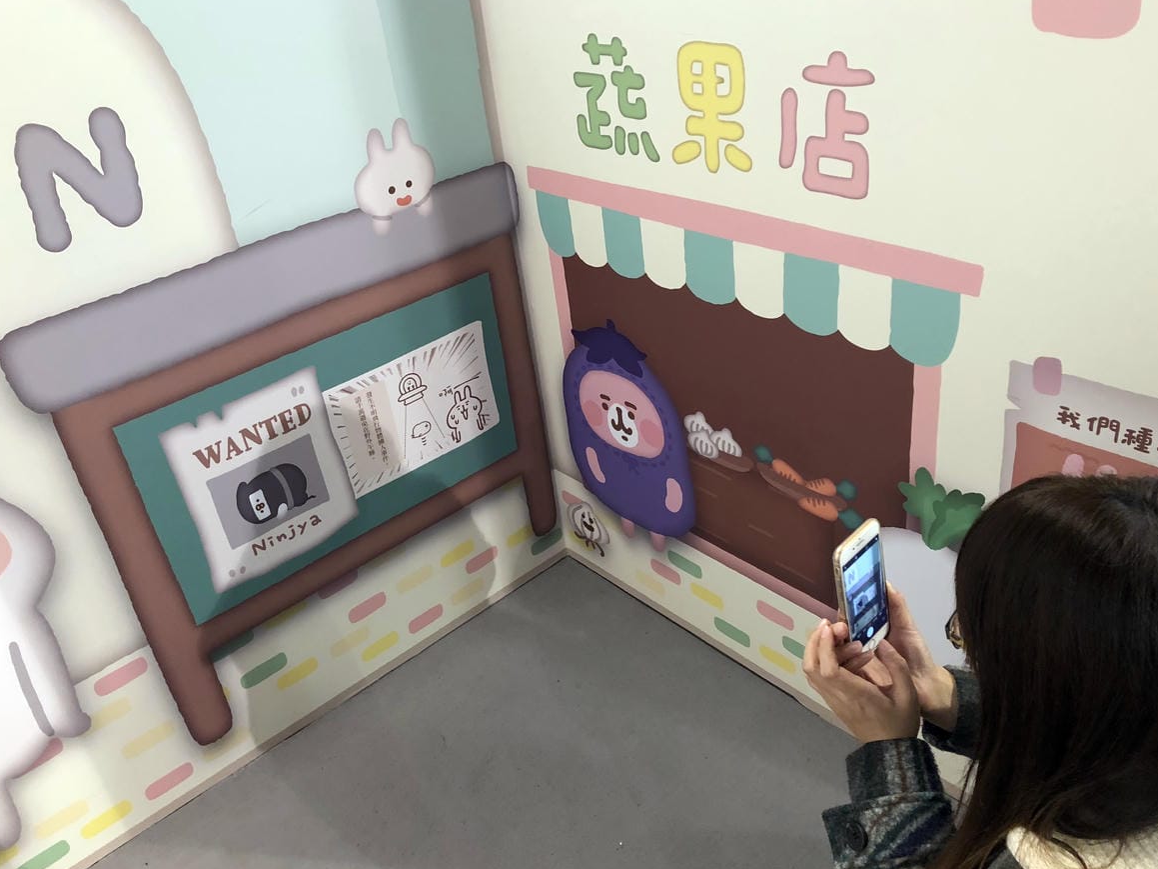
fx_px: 970
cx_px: 589
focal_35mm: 29
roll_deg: +7.5
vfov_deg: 48.2
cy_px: 425
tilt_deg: -32.2
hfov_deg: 61.7
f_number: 1.8
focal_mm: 3.99
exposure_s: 1/17
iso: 80
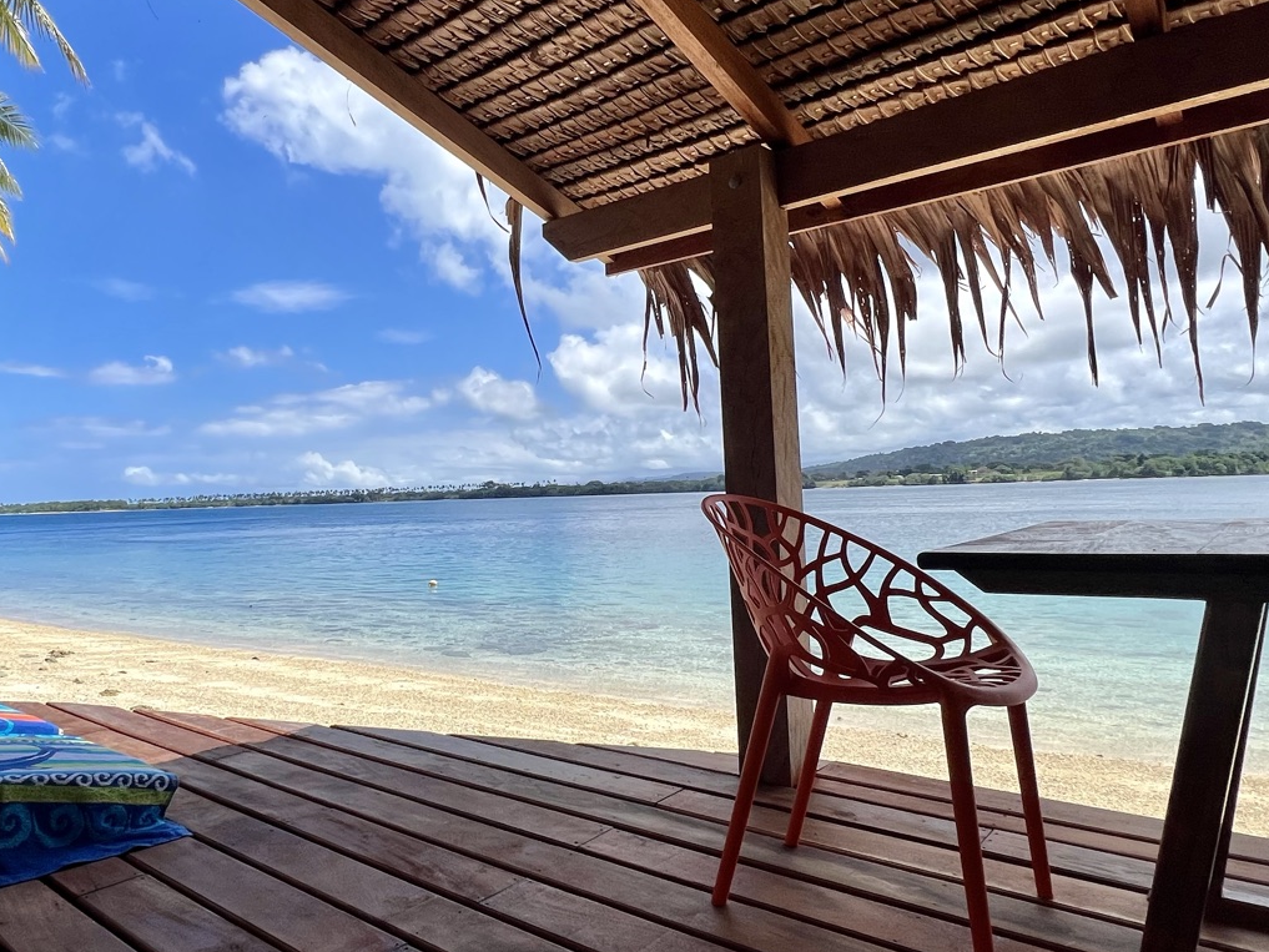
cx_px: 483
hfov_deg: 72.8
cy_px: 470
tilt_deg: +1.8
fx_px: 843
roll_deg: +1.9
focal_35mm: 23
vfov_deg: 58.9
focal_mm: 1.57
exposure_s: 1/2597
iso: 32
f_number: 1.8
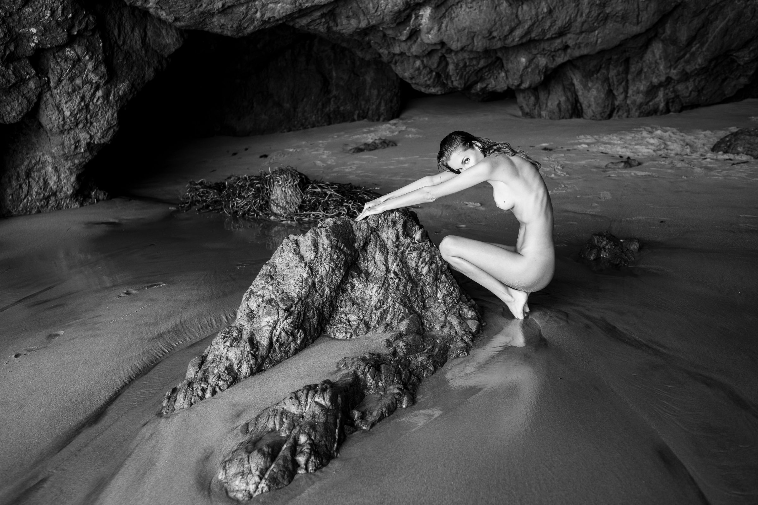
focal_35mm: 35
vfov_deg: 37.9
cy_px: 252
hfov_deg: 54.4
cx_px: 379
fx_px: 737
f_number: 2.8
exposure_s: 1/125
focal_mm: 35
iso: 250
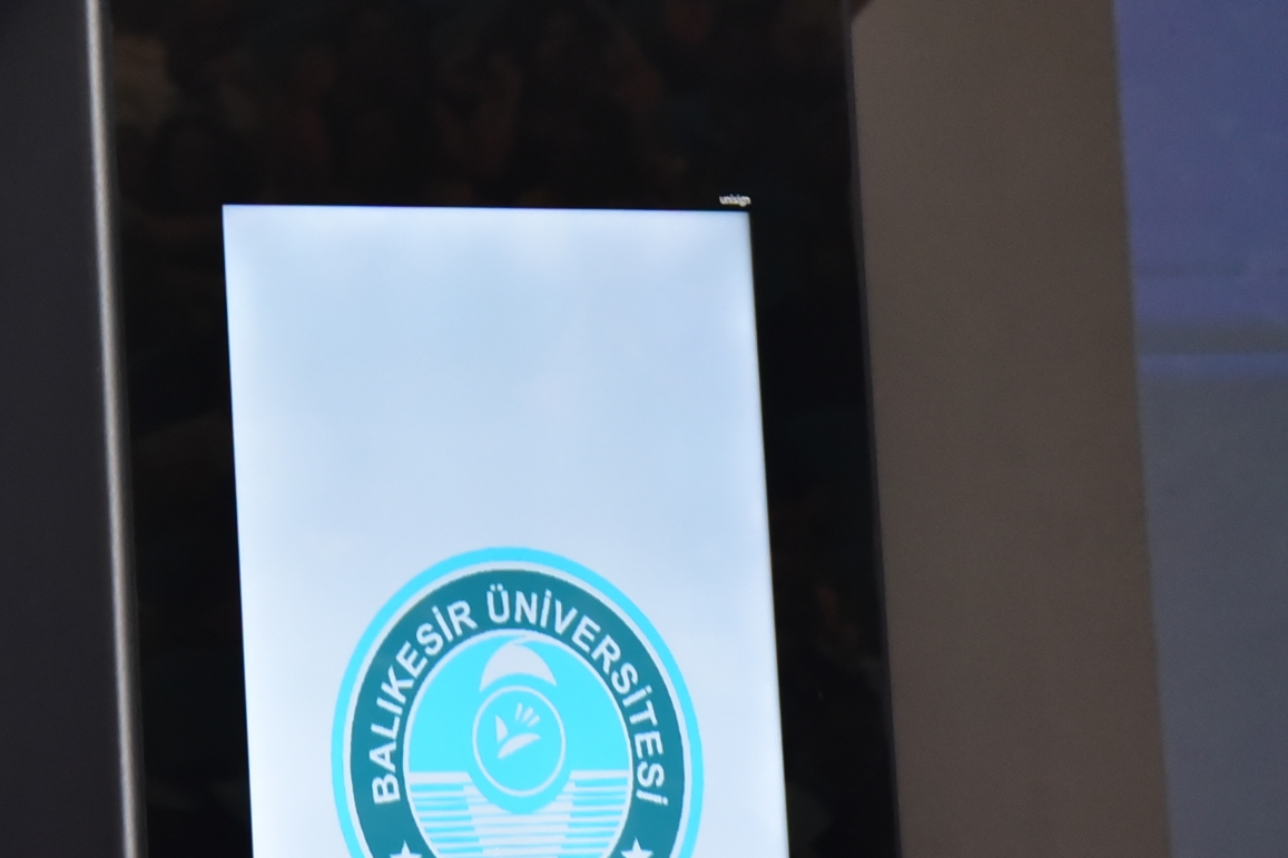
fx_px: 10516
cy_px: -244
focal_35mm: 294
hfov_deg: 7.0
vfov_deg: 4.7
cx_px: 235
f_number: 7.1
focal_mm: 105
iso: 3200
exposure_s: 1/200
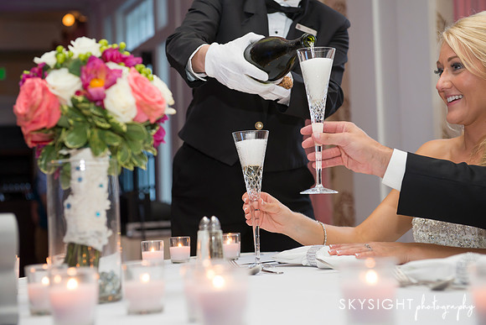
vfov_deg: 19.5
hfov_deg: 28.8
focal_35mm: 70
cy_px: 162
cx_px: 243
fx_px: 945
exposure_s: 1/80
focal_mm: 70
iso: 640
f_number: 4.5
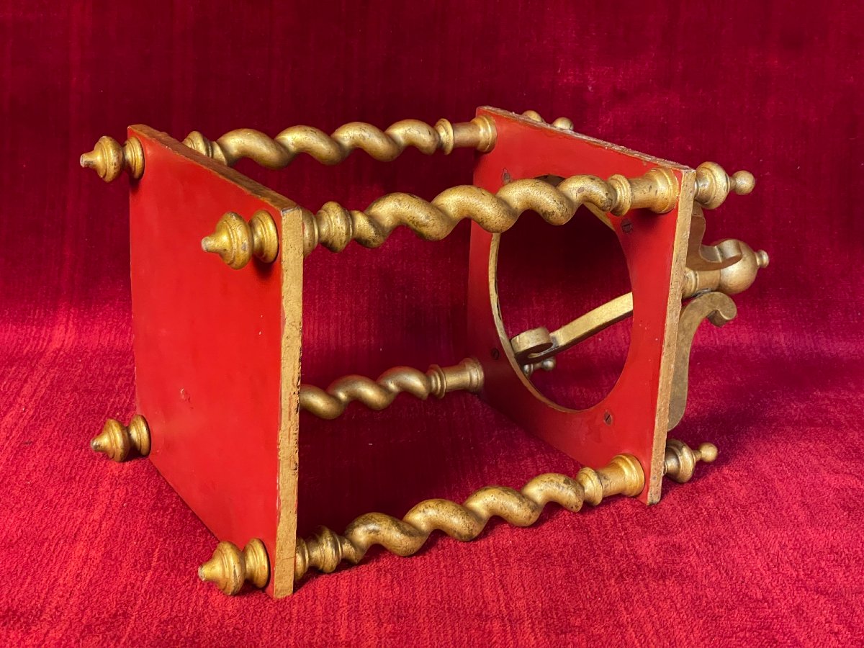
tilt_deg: -18.1
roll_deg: -2.7
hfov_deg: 36.8
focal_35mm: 52
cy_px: 324
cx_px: 432
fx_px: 1298
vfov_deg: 28.0
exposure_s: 1/60
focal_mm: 6
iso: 640
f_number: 2
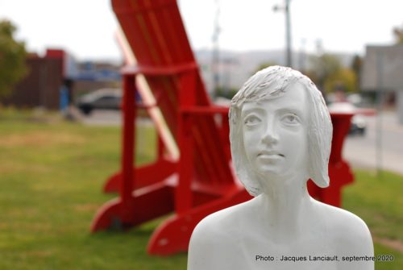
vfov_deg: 18.2
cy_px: 135
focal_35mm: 75
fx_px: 841
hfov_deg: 27.0
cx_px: 202
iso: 100
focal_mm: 50
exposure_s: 1/1250
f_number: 2.8
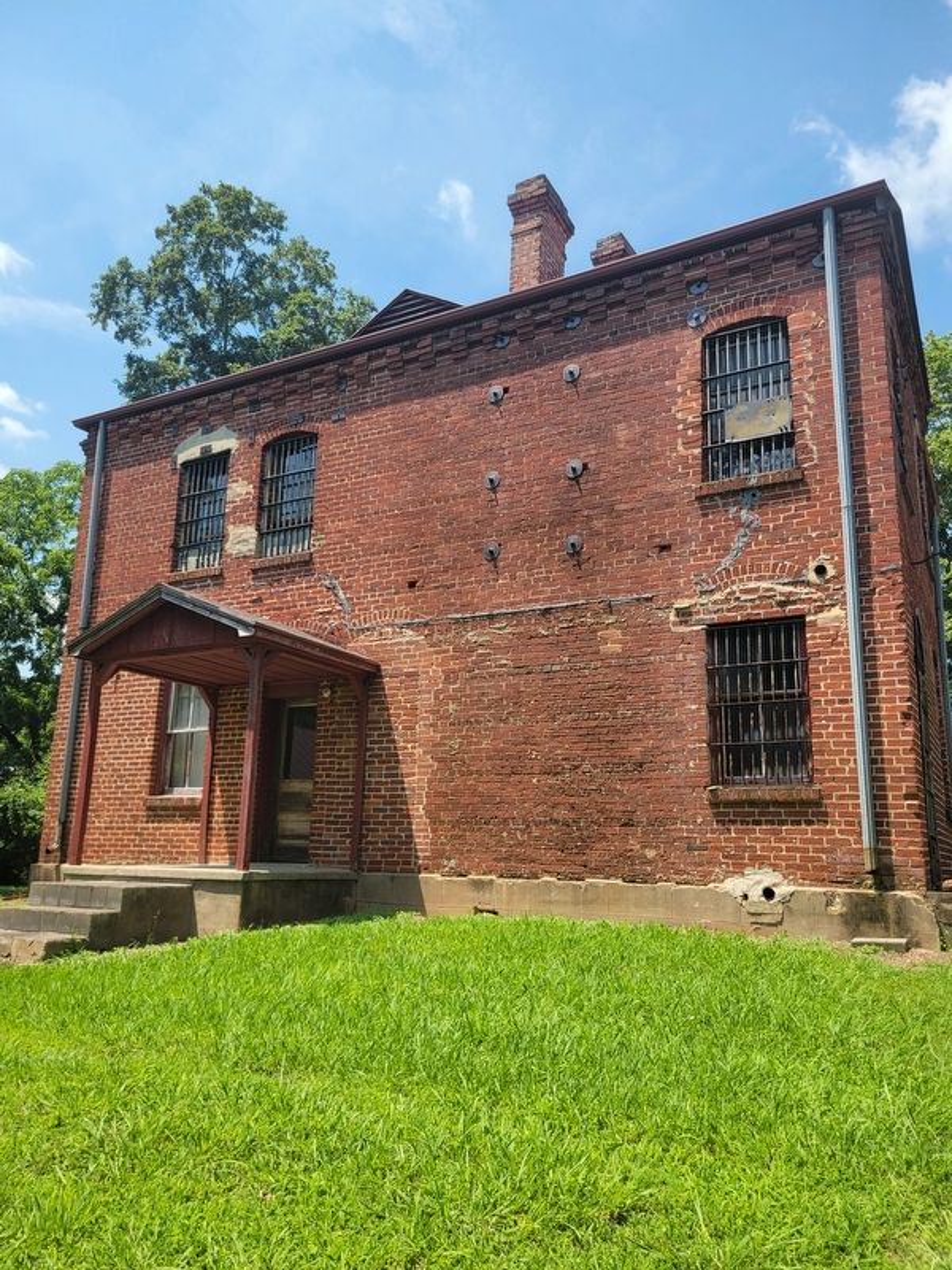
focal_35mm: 26
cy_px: 635
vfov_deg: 67.3
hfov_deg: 53.1
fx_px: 953
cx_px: 476
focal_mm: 5.4
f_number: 1.8
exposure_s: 1/1546
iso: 40
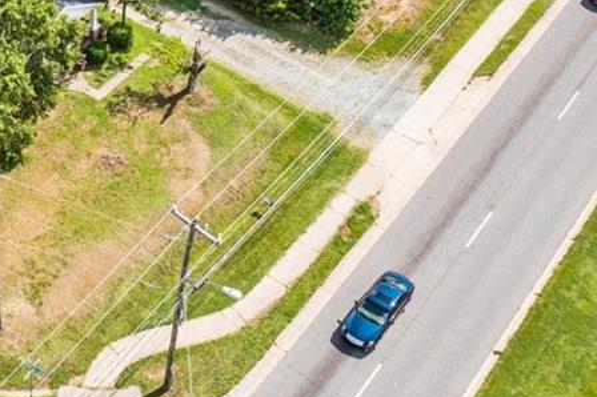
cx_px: -43
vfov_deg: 21.1
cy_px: 133
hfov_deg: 28.8
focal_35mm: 64
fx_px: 1061
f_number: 5.6
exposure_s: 1/240
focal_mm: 10.26
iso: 100
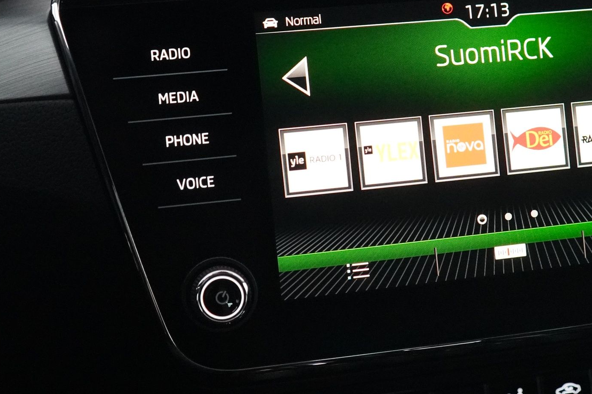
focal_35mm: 76
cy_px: 149
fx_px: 1250
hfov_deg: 26.1
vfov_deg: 17.9
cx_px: 488
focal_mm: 28
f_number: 3.5
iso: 6400
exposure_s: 1/40
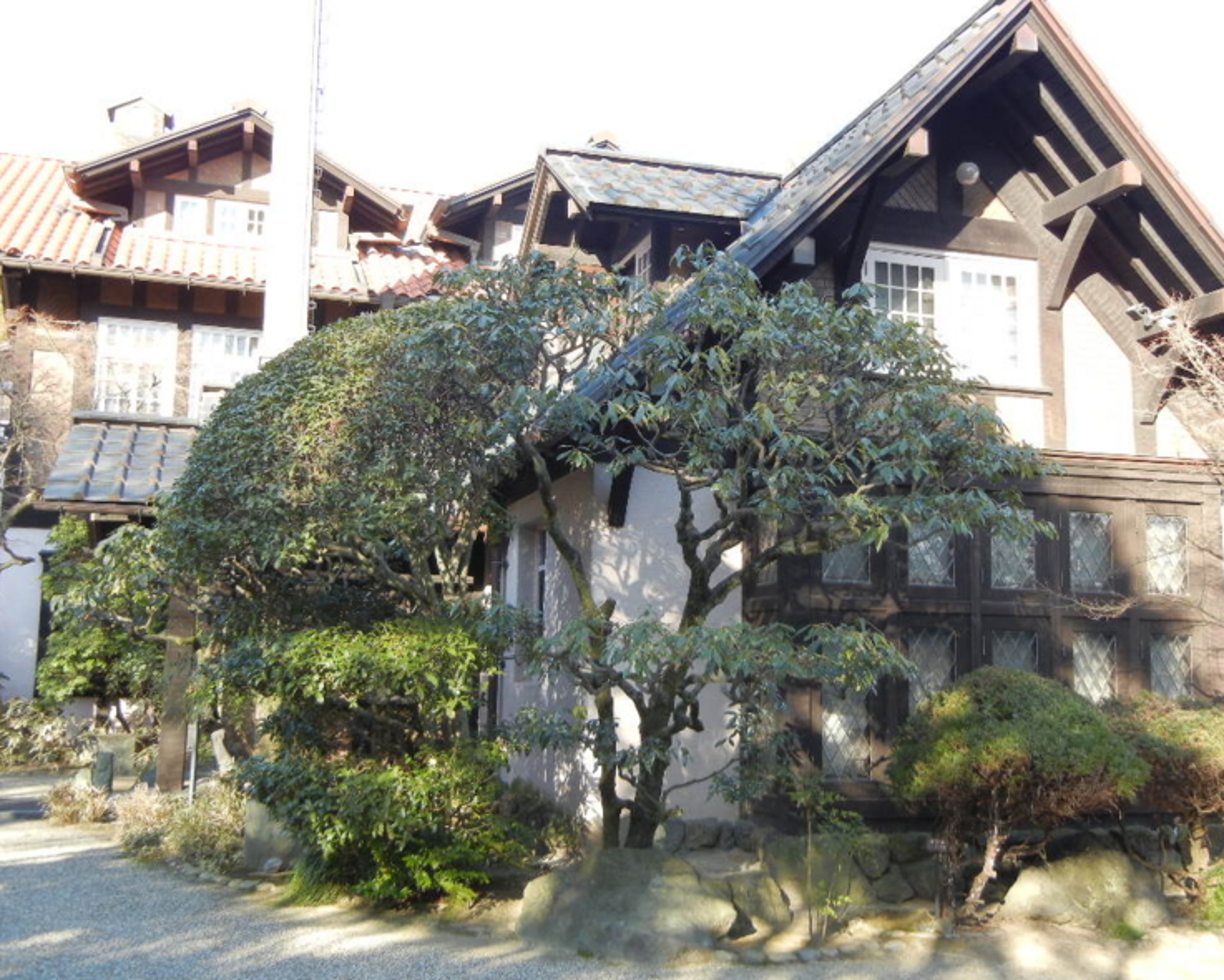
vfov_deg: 41.2
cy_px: 493
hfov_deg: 50.3
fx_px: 1304
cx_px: 639
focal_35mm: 36
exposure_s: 1/124
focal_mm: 6.2
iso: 160
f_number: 3.6
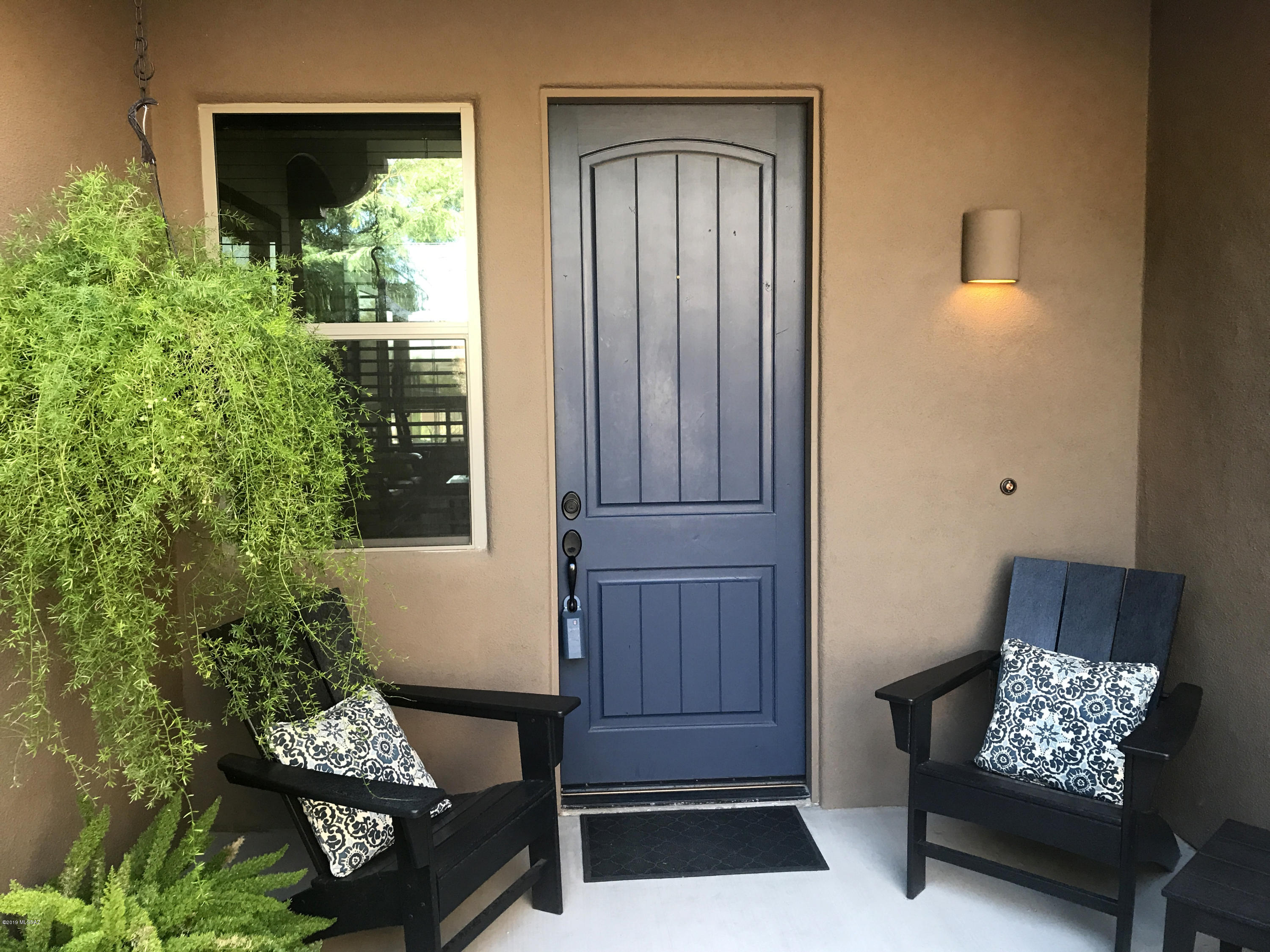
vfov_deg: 49.7
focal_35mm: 28
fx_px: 1027
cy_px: 476
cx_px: 635
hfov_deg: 63.4
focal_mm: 3.99
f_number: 1.8
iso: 25
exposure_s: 1/40
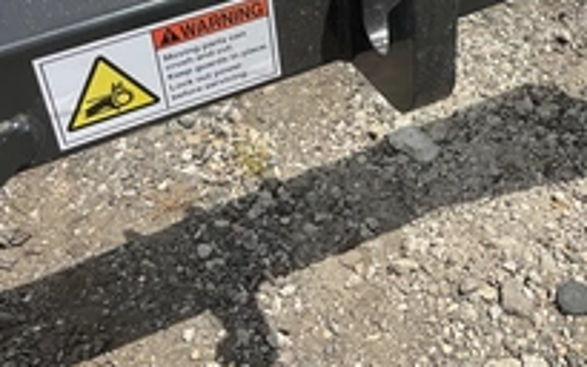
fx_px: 960
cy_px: 11
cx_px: 409
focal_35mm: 60
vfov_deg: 21.0
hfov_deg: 33.6
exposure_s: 1/2427
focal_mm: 3
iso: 25
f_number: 1.8
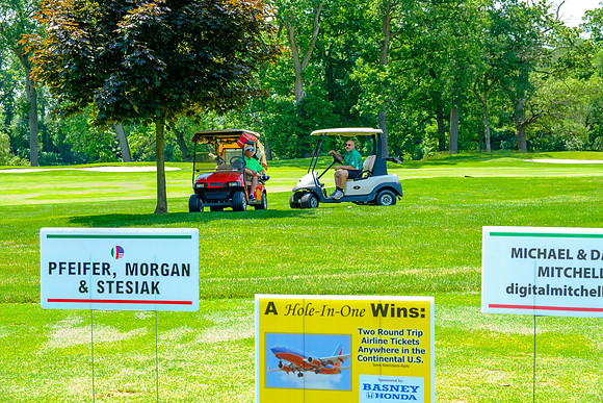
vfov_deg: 25.1
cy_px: 202
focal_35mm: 54
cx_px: 302
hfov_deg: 36.9
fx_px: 905
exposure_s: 1/125
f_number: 5
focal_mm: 35.8
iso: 200
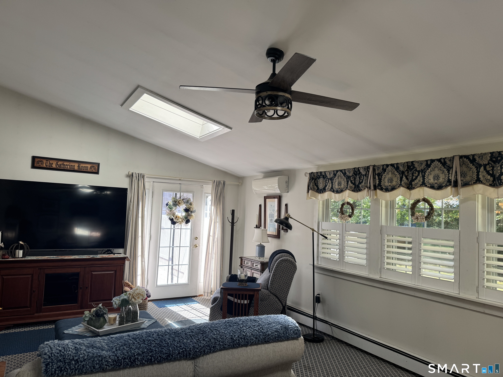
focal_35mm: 24
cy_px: 188
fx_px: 349
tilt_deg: +2.6
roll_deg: -1.9
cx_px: 252
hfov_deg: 71.6
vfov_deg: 56.8
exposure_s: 1/127
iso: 50
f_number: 1.78
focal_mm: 6.76
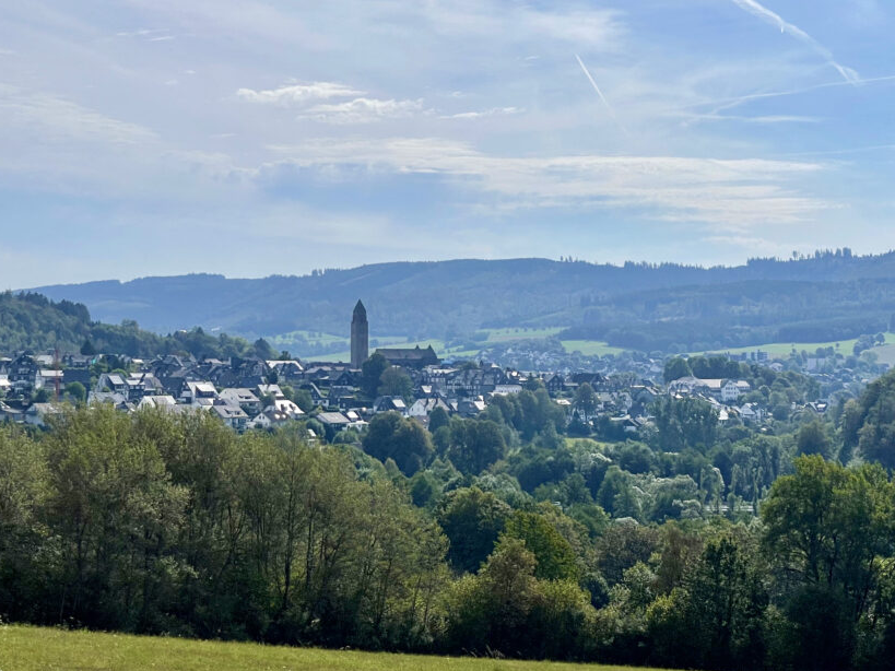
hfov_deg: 24.4
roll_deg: -0.6
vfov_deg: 18.4
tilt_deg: +0.9
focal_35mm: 80
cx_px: 537
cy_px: 332
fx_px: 2068
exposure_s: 1/3774
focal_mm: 7.5
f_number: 2.2
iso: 20
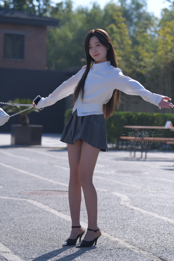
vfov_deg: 20.8
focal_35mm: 98
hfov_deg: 14.0
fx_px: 710
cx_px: 87
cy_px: 130
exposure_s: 1/1250
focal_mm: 98
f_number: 4
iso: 160
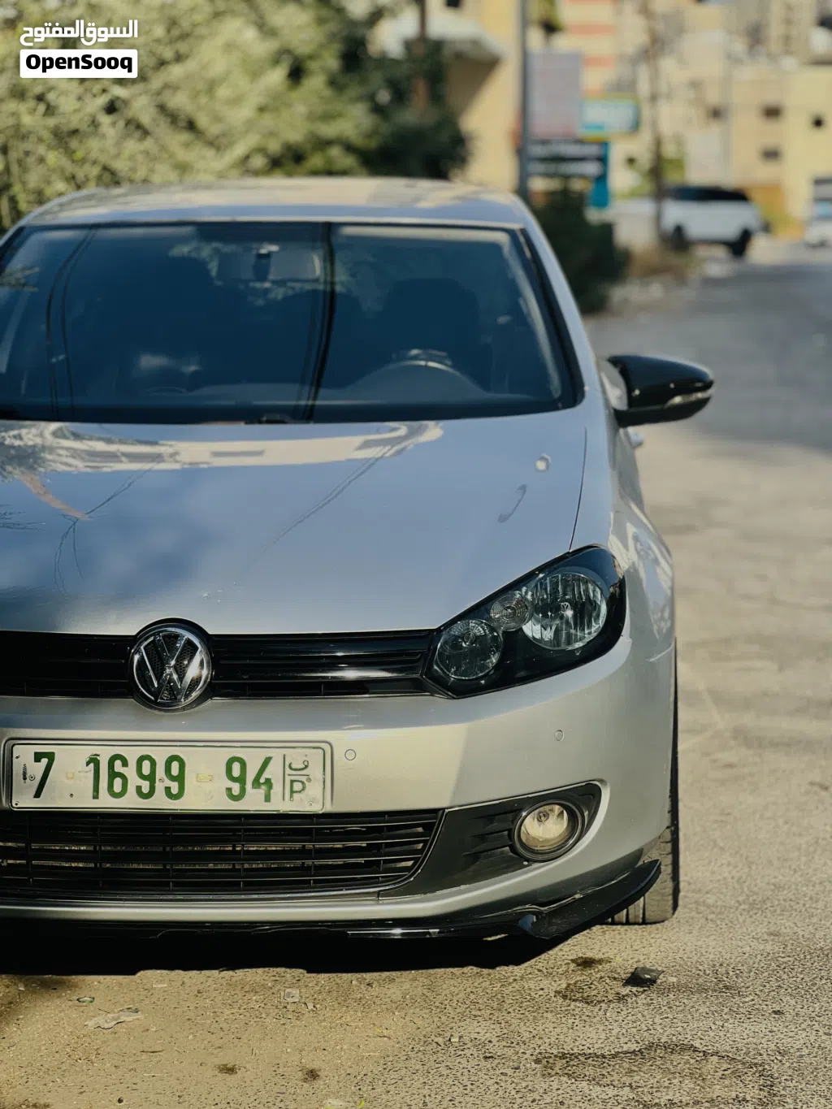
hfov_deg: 19.1
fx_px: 2467
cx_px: 416
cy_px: 554
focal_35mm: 77
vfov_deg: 25.3
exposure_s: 1/376
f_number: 2.8
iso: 32
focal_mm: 9
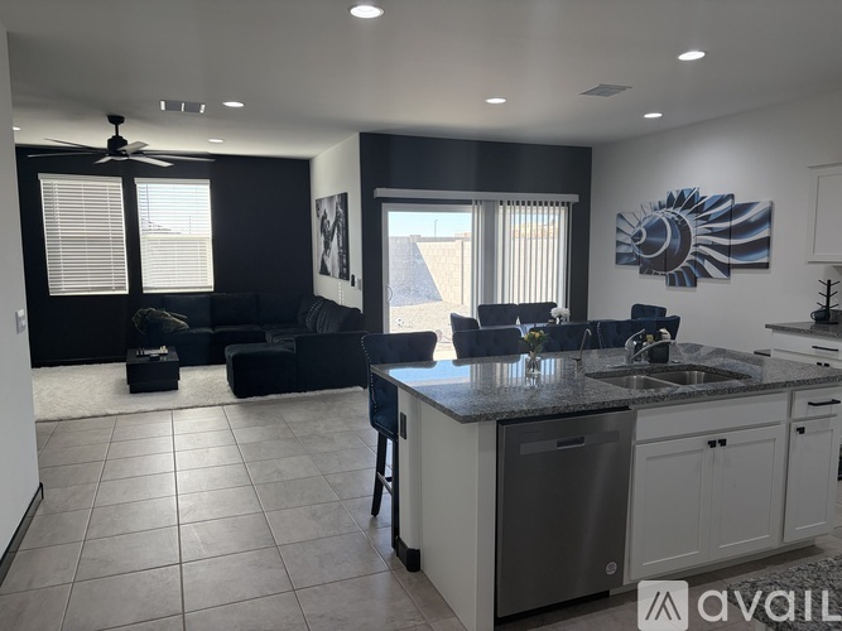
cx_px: 421
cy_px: 316
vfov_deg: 53.0
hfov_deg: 67.3
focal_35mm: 26
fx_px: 632
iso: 100
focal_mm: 5.96
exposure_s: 1/213
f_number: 1.6
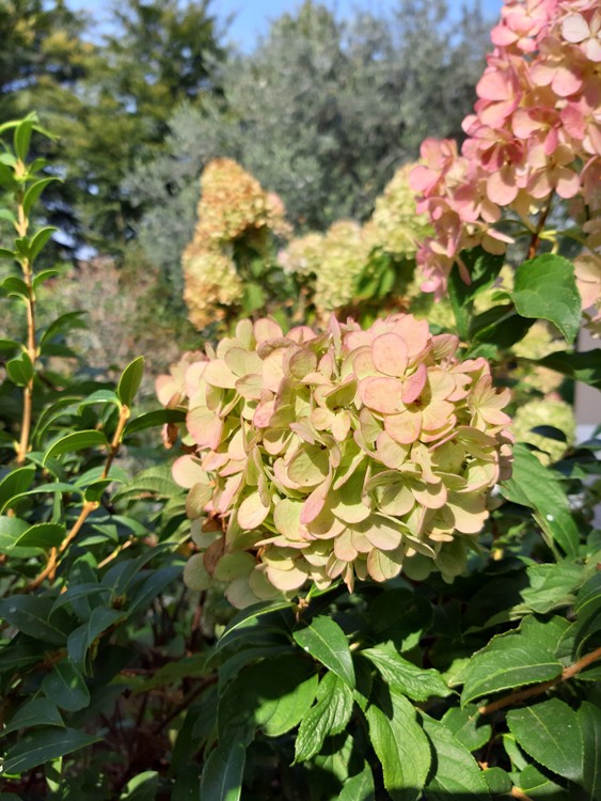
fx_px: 625
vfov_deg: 65.3
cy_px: 400
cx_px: 300
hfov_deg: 51.4
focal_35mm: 27
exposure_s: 1/923
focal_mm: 3.93
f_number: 1.7
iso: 40
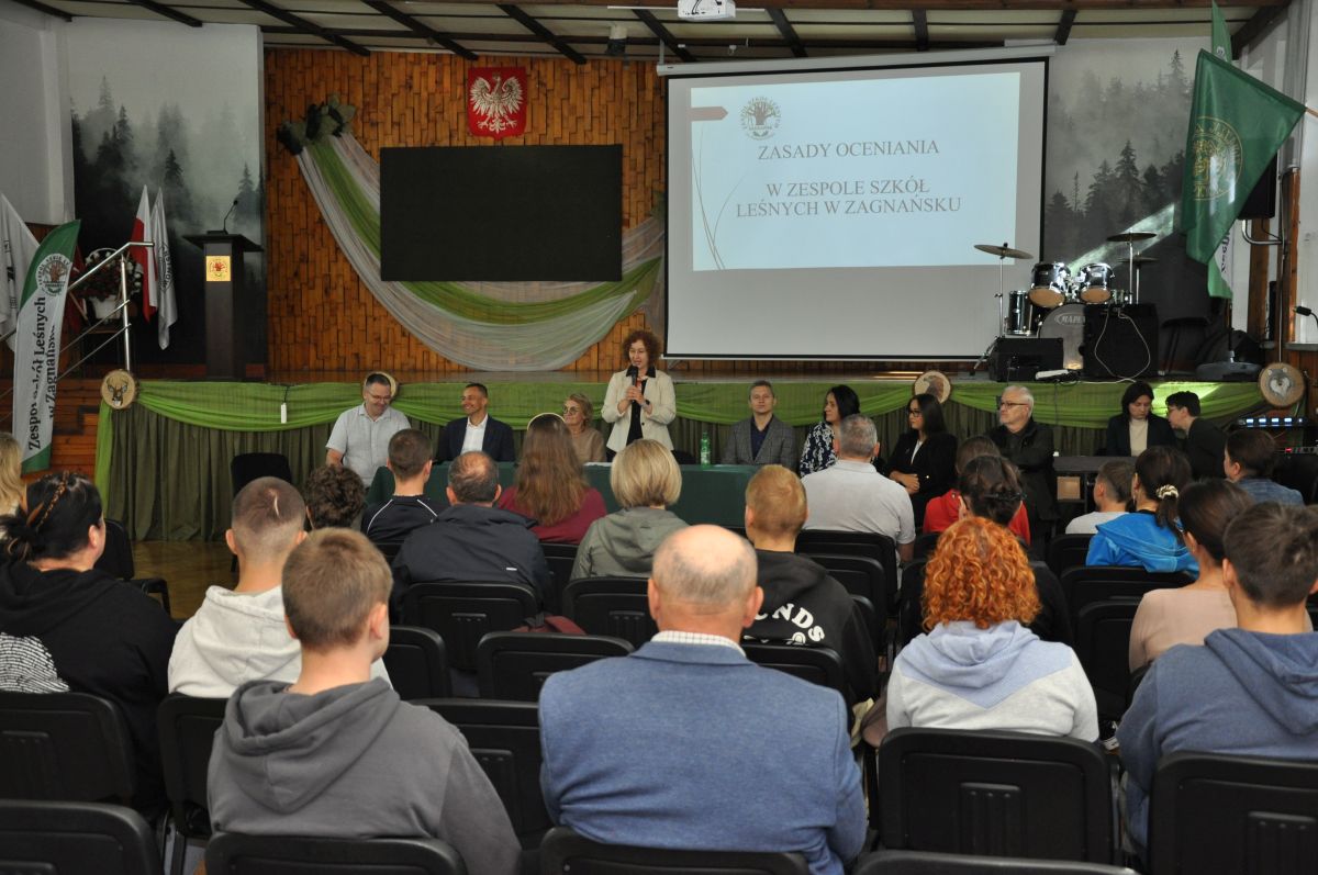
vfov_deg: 28.0
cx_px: 659
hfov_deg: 41.2
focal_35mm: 48
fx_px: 1755
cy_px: 438
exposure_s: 1/60
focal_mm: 32
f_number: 4.2
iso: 800
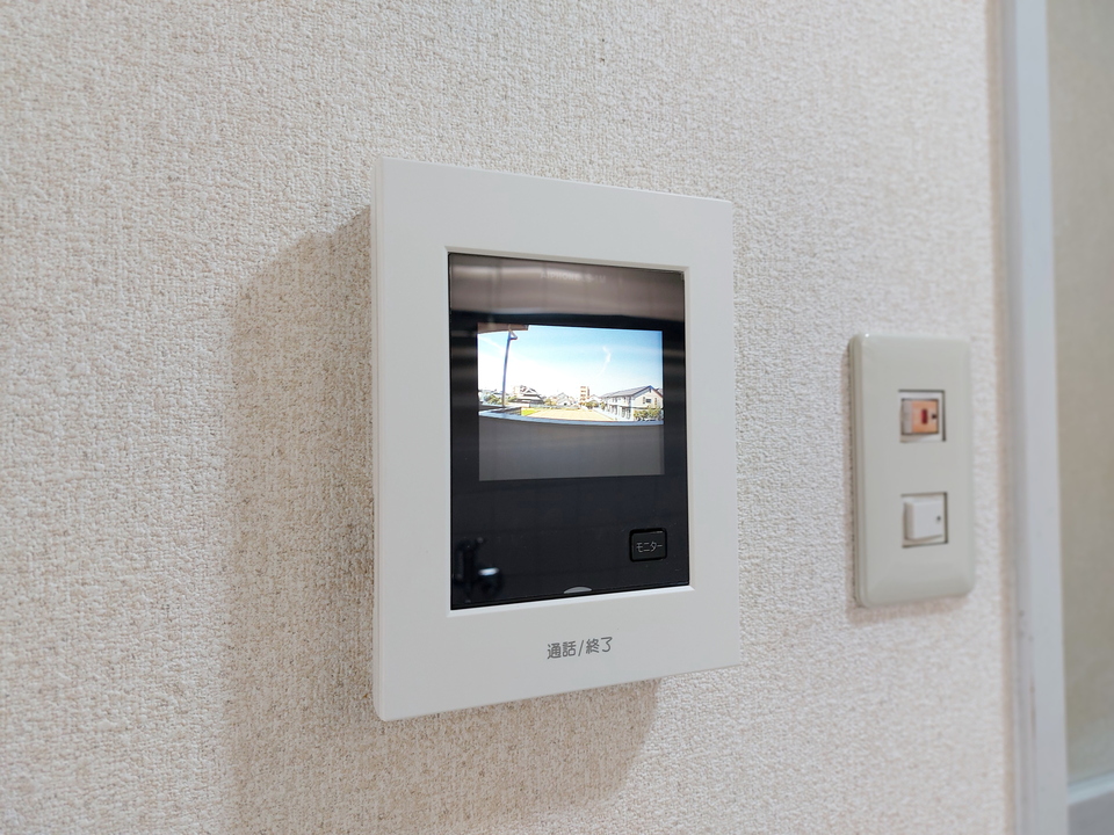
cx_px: 557
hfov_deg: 71.6
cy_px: 418
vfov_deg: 56.8
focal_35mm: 24
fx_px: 772
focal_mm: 5.23
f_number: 1.8
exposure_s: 1/24
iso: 50
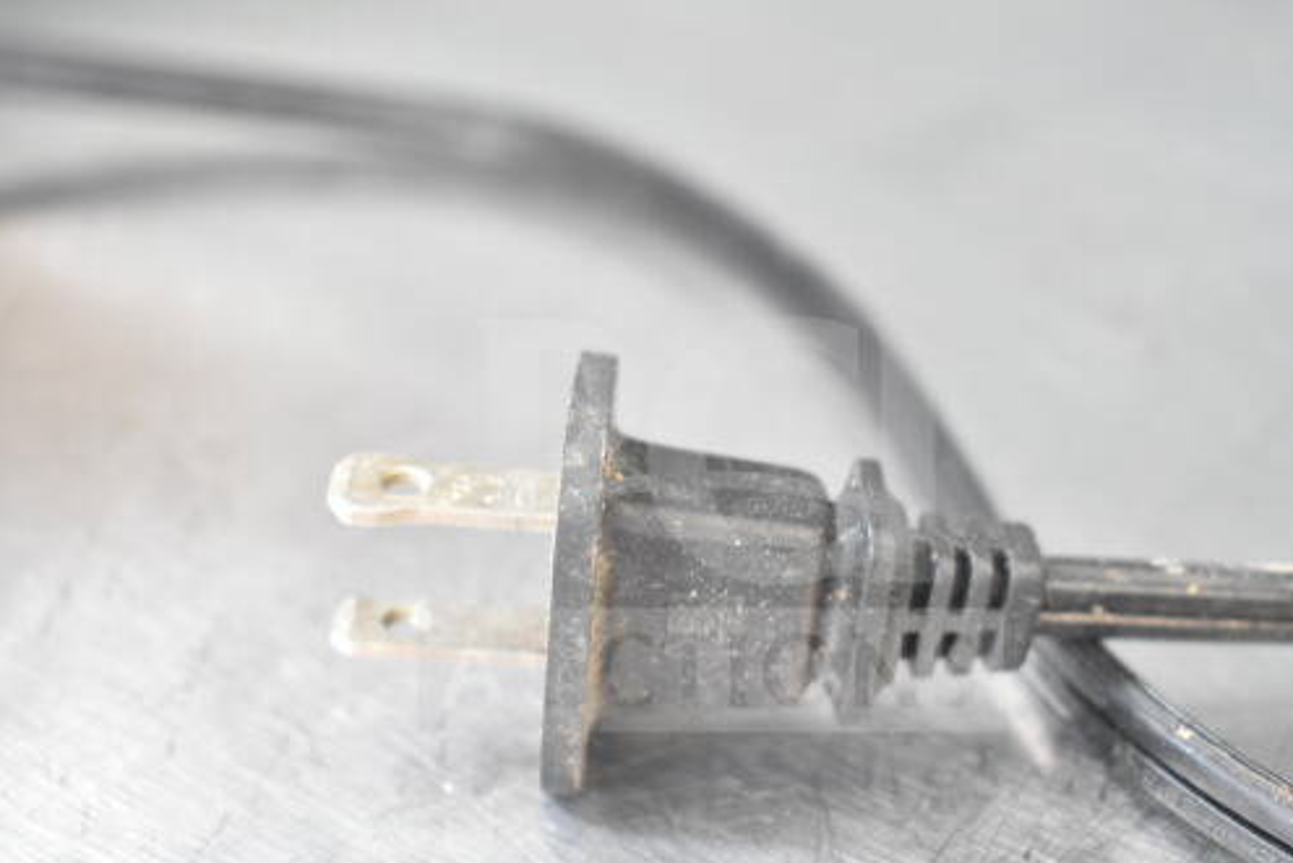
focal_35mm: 59
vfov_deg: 23.0
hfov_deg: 33.9
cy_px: 525
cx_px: 709
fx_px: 2120
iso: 2200
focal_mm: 32
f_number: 4.5
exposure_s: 1/50
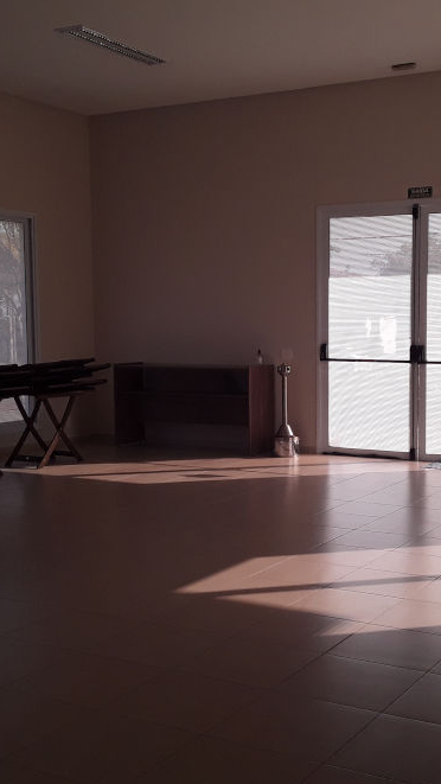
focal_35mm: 46
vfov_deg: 44.6
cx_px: 301
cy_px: 392
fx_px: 956
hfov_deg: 25.8
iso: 40
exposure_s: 1/675
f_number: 2.2
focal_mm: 3.3
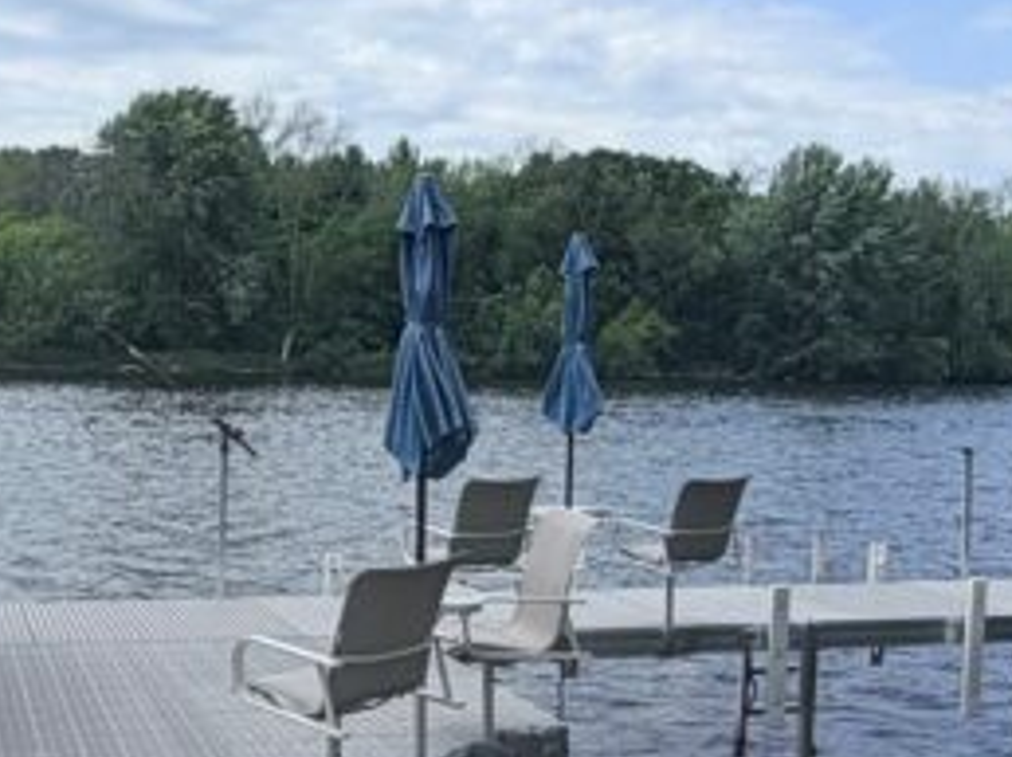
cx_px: 398
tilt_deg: -2.8
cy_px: 447
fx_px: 1694
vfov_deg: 25.2
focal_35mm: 58
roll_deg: -0.6
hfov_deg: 33.1
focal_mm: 2.22
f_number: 2.2
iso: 20
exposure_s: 1/1125
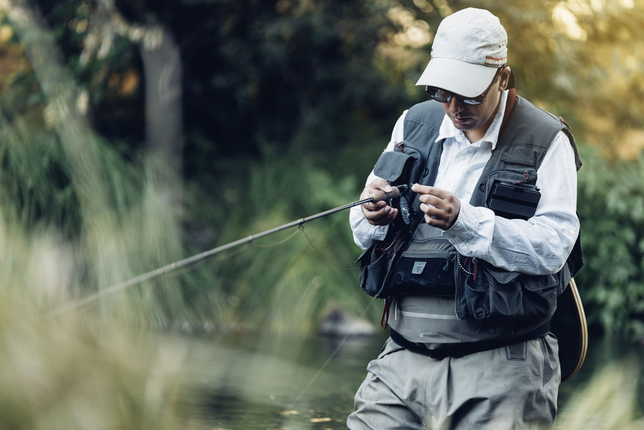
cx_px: 322
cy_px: 215
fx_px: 3310
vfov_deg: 7.4
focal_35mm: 185
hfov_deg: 11.1
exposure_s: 1/125
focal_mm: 185
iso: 320
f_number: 2.8
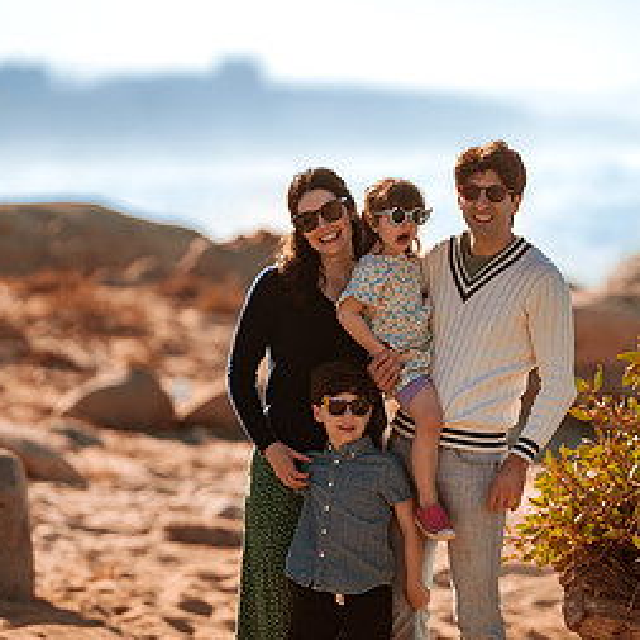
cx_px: 460
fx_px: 5501
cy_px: 401
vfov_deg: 6.7
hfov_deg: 6.7
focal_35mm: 263
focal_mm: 135
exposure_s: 1/4000
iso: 50
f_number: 1.8
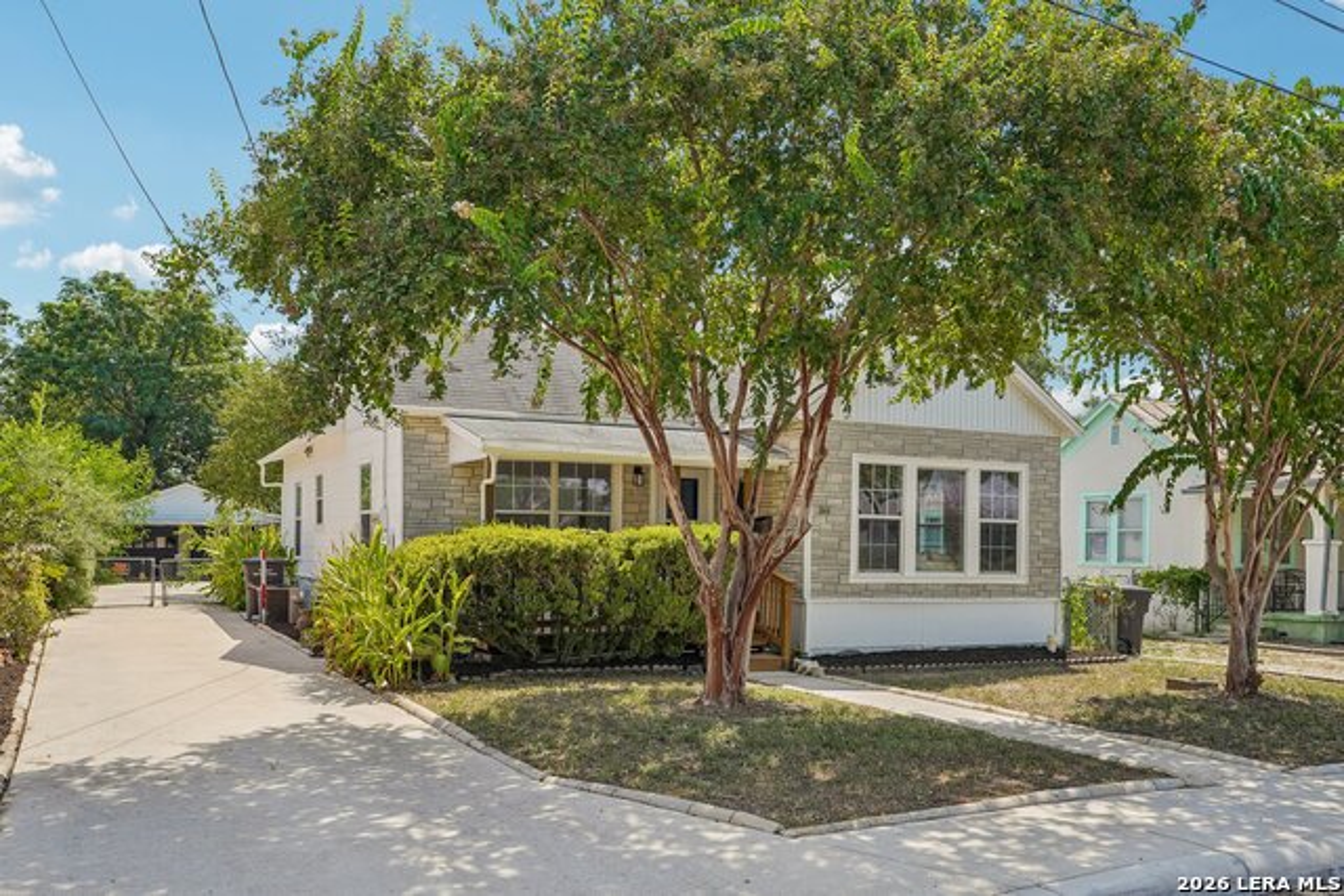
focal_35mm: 30
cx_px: 672
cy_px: 448
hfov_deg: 61.9
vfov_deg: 43.6
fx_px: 1120
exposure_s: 1/125
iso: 100
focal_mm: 30
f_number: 8
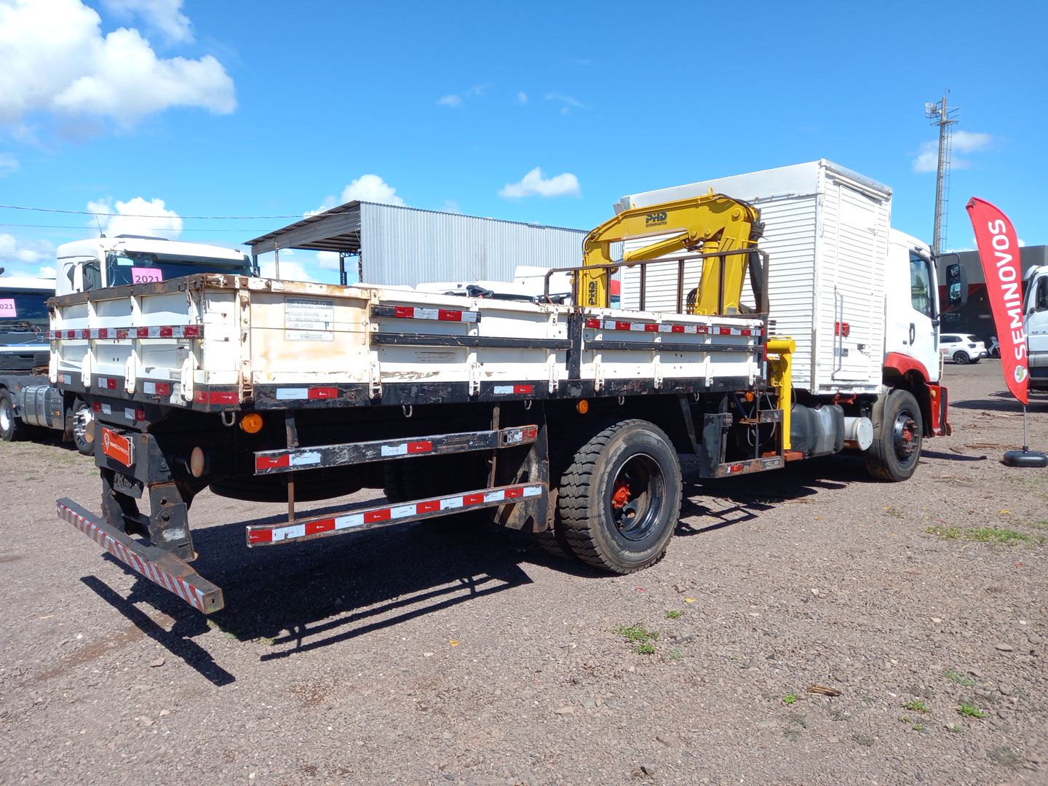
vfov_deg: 54.9
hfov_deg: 69.4
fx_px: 757
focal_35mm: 25
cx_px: 524
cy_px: 393
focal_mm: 4.6
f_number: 2
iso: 26
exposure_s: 1/608
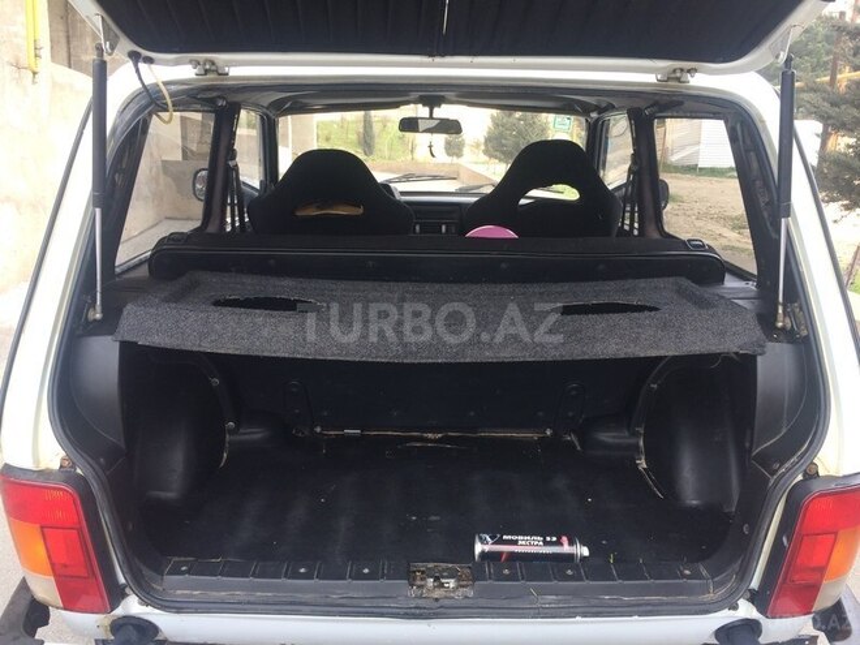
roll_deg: -1.6
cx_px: 430
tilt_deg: -9.8
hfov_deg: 61.7
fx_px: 720
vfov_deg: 48.2
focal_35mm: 29
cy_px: 322
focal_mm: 4.15
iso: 32
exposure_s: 1/208
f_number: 2.2
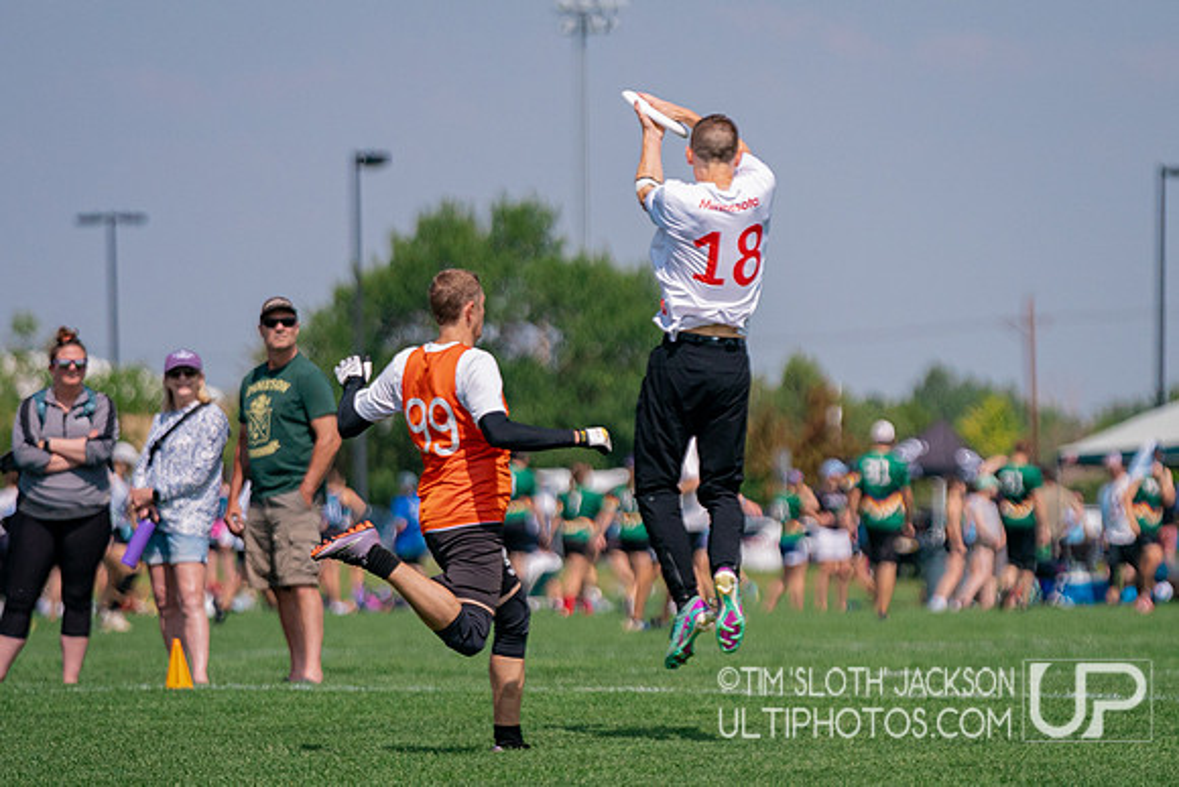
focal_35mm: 345
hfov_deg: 6.0
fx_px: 11297
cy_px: 313
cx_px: 770
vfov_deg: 4.0
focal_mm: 200
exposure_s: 1/16000
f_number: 2.8
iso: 640
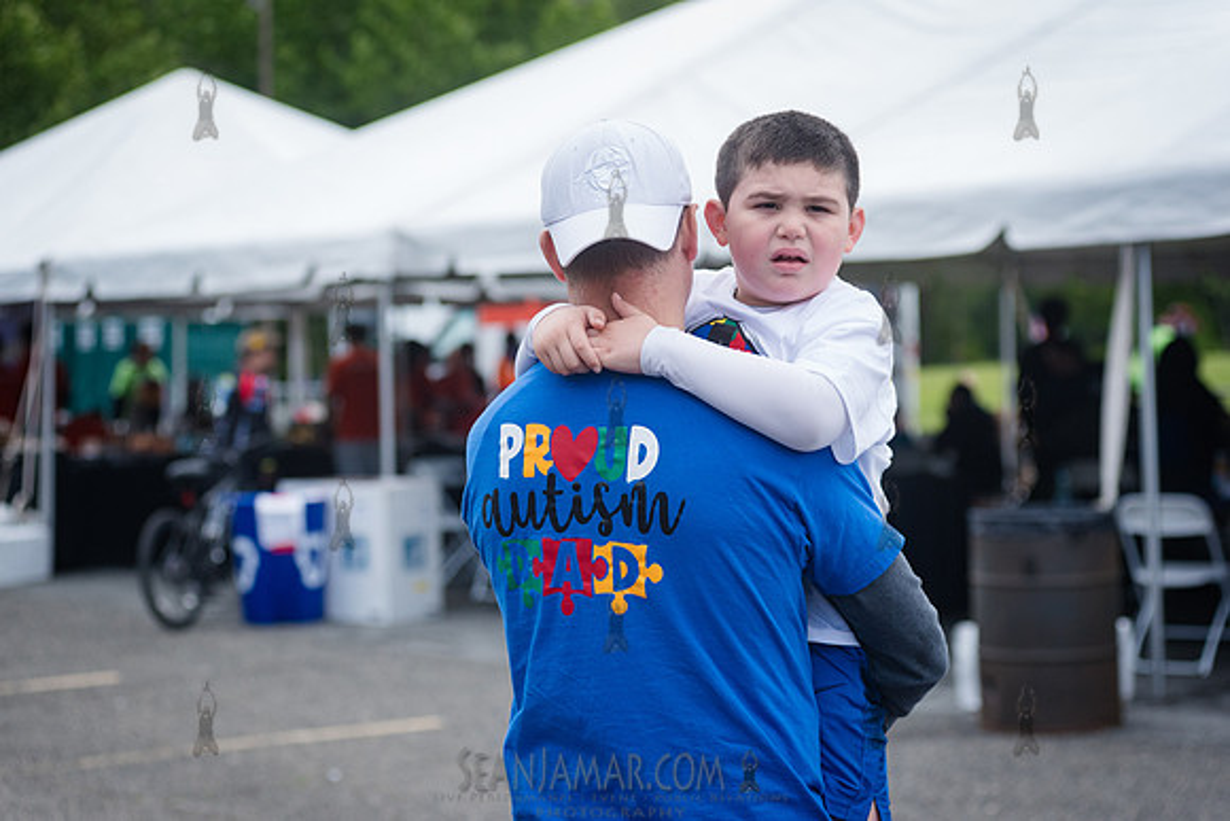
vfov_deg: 15.9
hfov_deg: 23.6
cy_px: 410
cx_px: 615
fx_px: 2939
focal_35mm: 86
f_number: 4
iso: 1000
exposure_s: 1/4000
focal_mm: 86
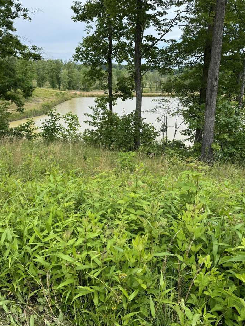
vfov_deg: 69.4
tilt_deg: -20.4
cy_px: 160
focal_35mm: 25
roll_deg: +2.1
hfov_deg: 54.8
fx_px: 236
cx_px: 118
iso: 80
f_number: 1.78
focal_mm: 6.76
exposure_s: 1/1767
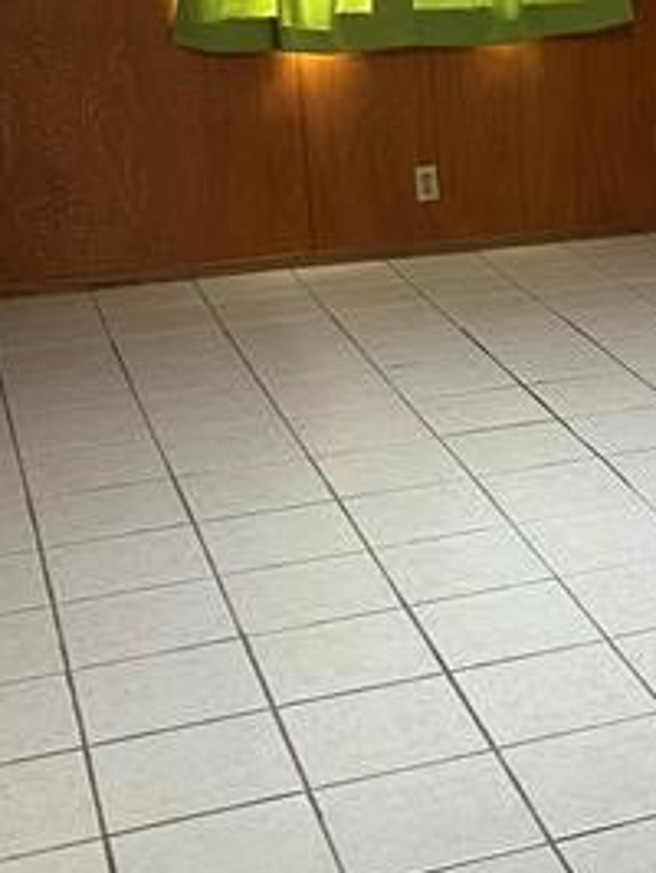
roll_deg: +0.2
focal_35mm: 75
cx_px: 807
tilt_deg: -15.6
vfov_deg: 25.9
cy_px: 309
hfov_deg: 18.5
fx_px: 1892
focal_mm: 5.7
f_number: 1.5
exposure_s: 1/60
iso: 125
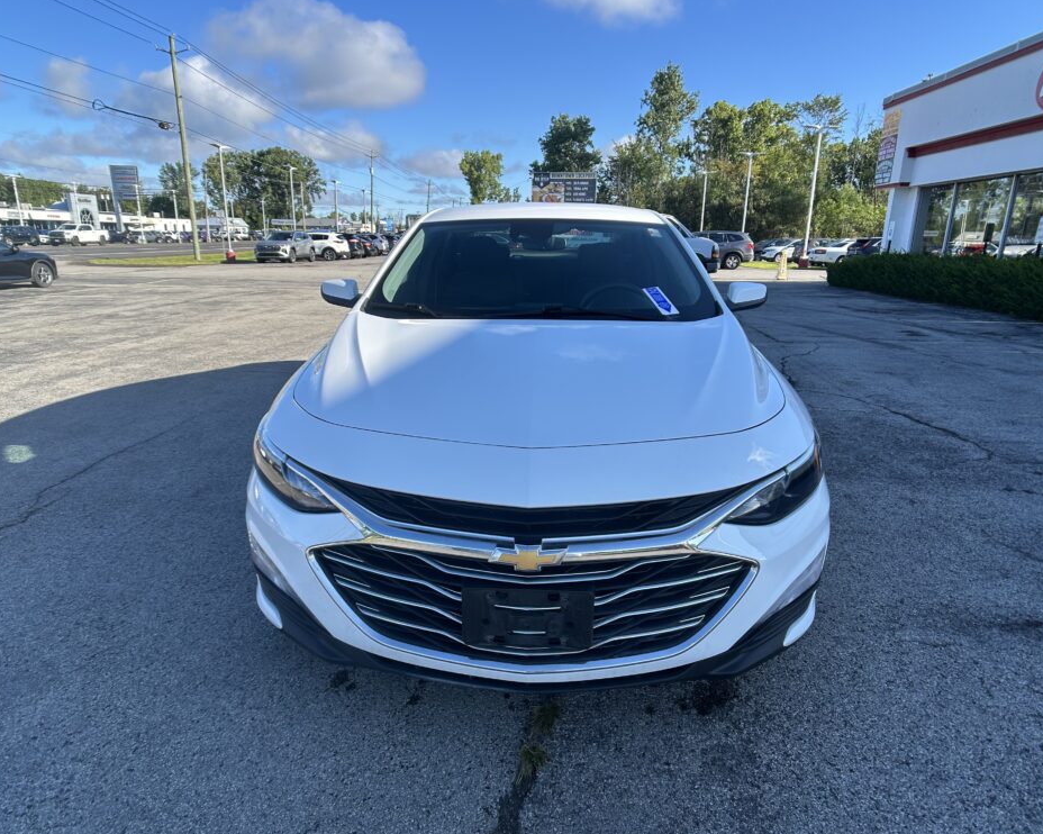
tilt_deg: -15.5
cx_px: 497
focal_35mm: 28
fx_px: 864
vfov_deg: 51.5
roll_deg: -0.5
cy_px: 428
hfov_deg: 62.2
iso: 50
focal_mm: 5.7
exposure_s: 1/1838
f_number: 1.5
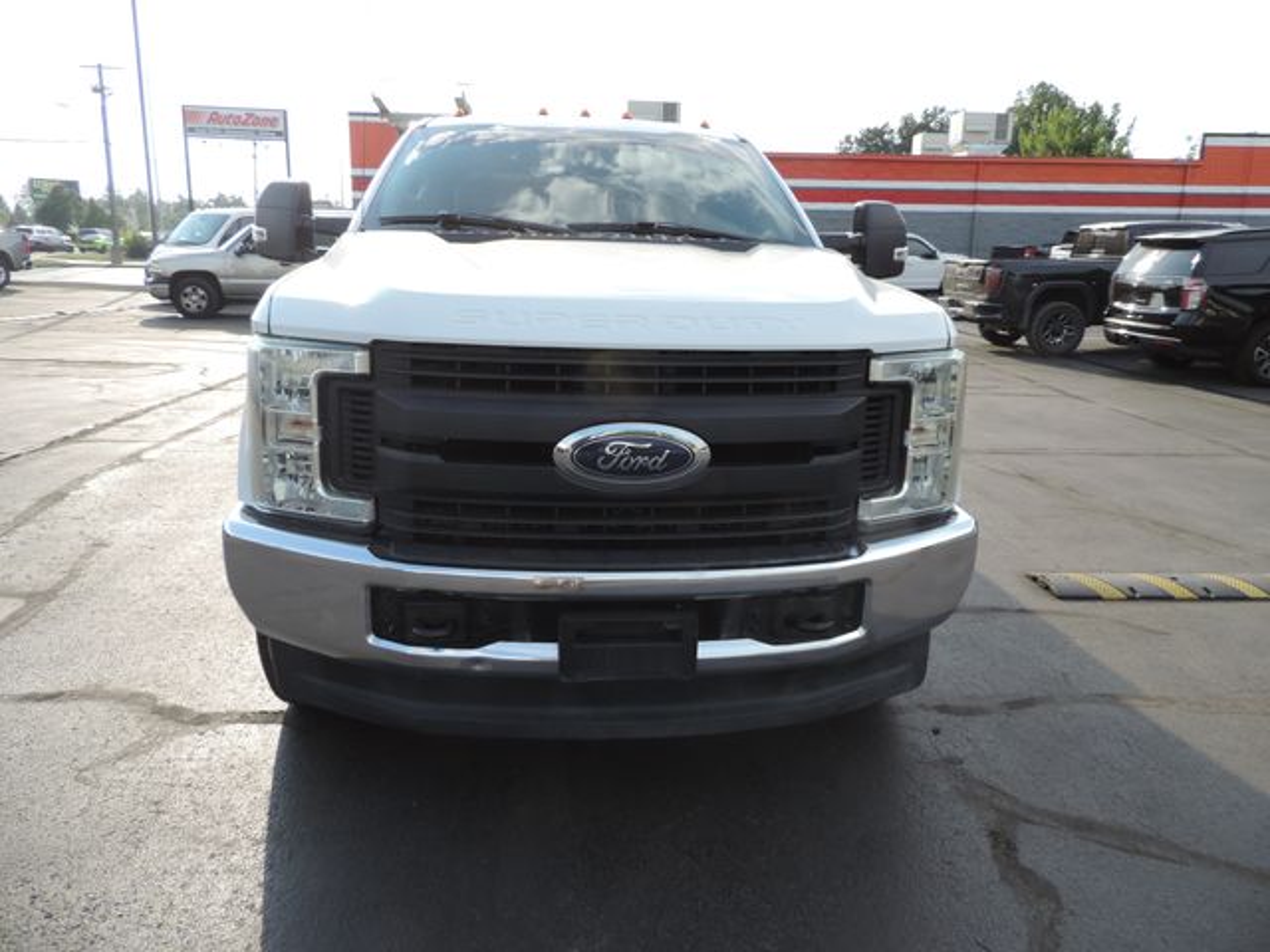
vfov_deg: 56.8
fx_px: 881
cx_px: 635
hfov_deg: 71.6
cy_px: 476
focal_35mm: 24
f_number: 3
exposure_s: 1/500
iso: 80
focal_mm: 4.3
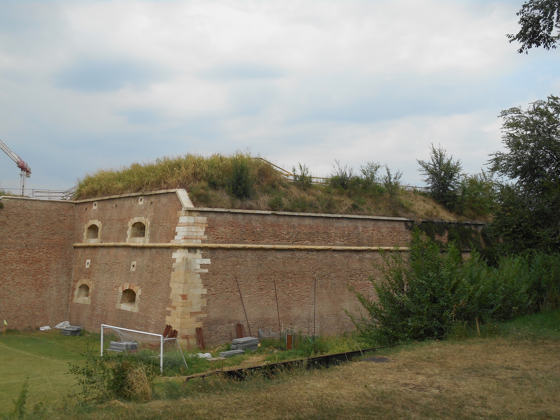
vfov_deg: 35.1
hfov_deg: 45.8
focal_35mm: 41
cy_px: 210
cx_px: 280
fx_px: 663
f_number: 3.9
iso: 80
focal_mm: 7.2
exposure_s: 1/500
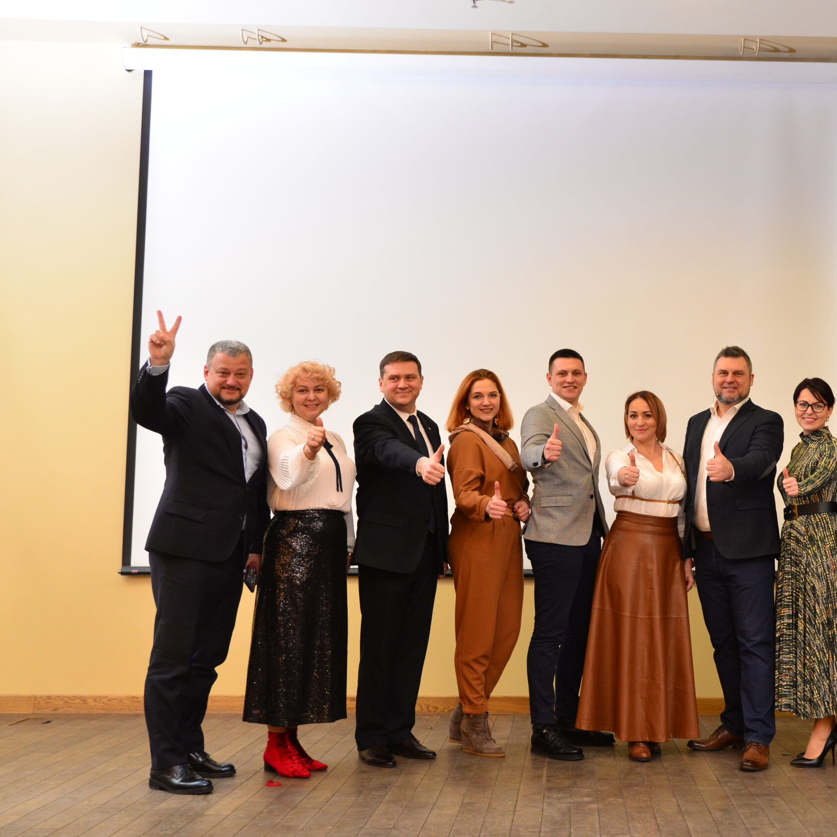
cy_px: 421
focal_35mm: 45
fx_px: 1231
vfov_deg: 37.6
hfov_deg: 36.8
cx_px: 615
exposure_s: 1/200
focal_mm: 35
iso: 1600
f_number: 3.5
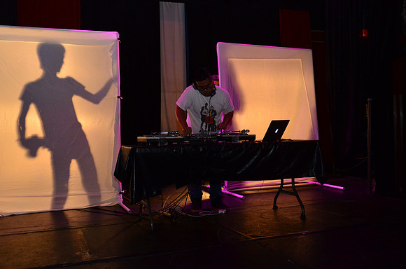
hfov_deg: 53.2
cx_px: 203
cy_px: 134
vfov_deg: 36.7
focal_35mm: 36
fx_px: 405
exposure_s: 1/160
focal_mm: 24
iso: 1250
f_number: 3.5
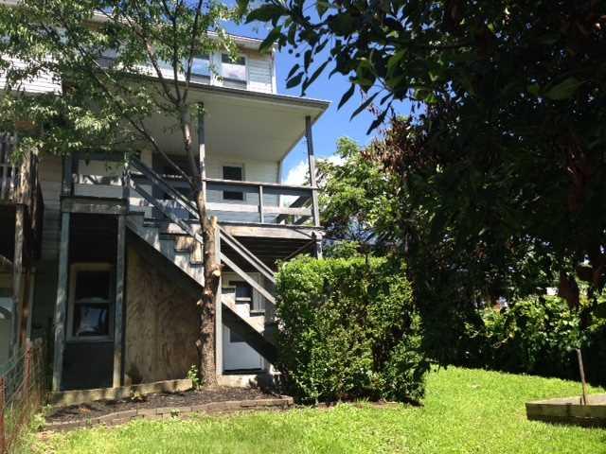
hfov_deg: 55.4
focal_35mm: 33
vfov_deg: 42.9
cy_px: 227
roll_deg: +3.1
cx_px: 303
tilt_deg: +15.0
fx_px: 578
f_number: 2.4
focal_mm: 4.12
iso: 50
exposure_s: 1/569
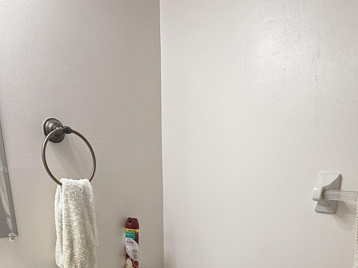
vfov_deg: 33.6
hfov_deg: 50.7
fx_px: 372
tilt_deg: -19.5
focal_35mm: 36
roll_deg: -2.0
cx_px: 230
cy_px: 307
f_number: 2.2
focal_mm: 2.22
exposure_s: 1/120
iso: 80
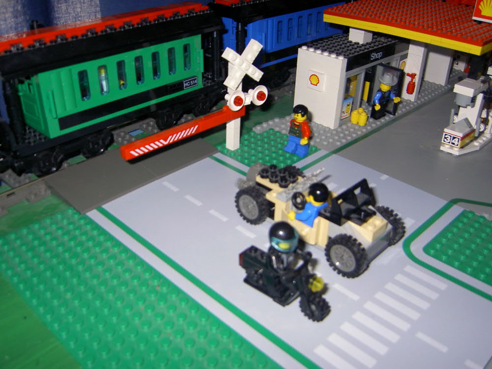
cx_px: 246
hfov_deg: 54.0
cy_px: 184
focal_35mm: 34
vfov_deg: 41.8
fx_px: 483
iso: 100
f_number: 2.8
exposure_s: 1/60
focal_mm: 5.6
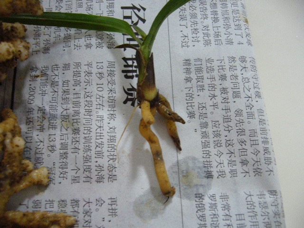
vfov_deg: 40.7
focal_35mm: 35
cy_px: 114
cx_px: 152
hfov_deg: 52.6
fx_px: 307
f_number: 2.8
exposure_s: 1/8
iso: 200
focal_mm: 5.8
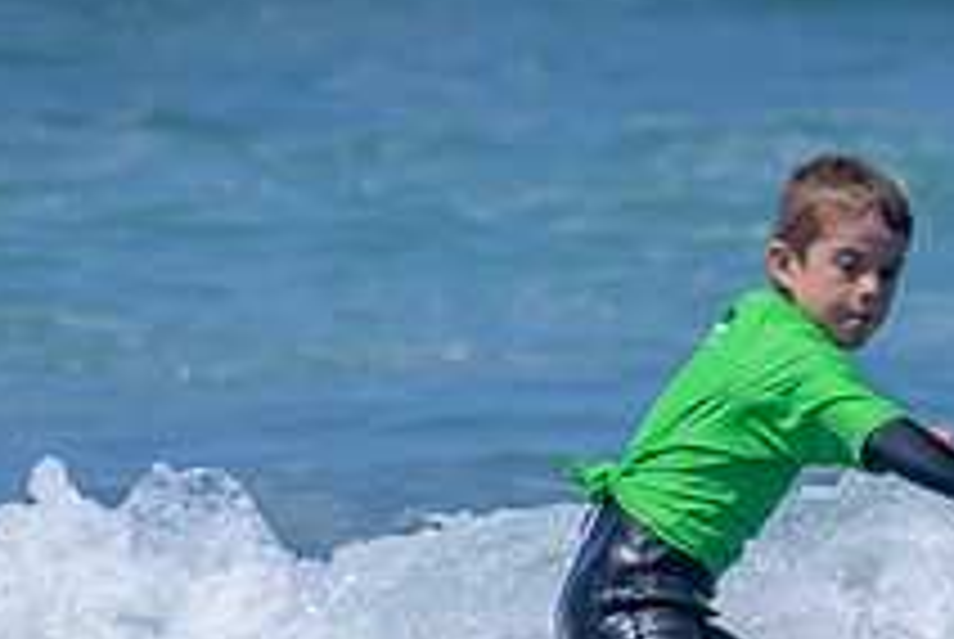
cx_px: 1103
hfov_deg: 0.8
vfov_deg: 0.6
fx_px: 64669
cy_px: 708
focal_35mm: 2437
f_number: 11
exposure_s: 1/2000
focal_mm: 660
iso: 640
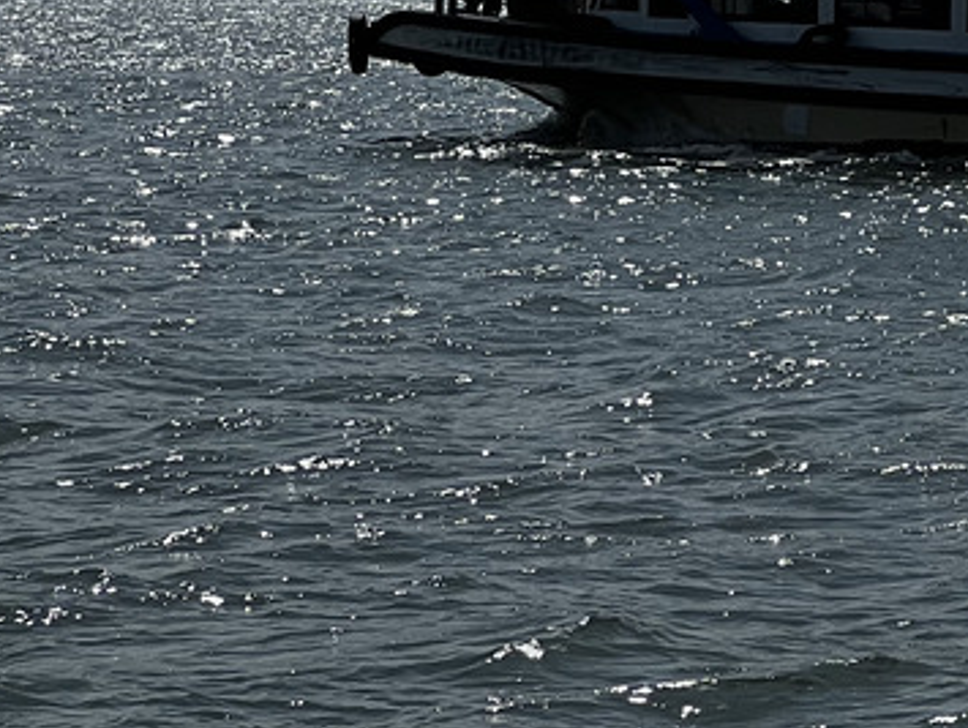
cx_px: 1445
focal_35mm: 260
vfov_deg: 5.7
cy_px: -95
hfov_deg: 7.5
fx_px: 7278
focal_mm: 9
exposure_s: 1/2660
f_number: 2.8
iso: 25
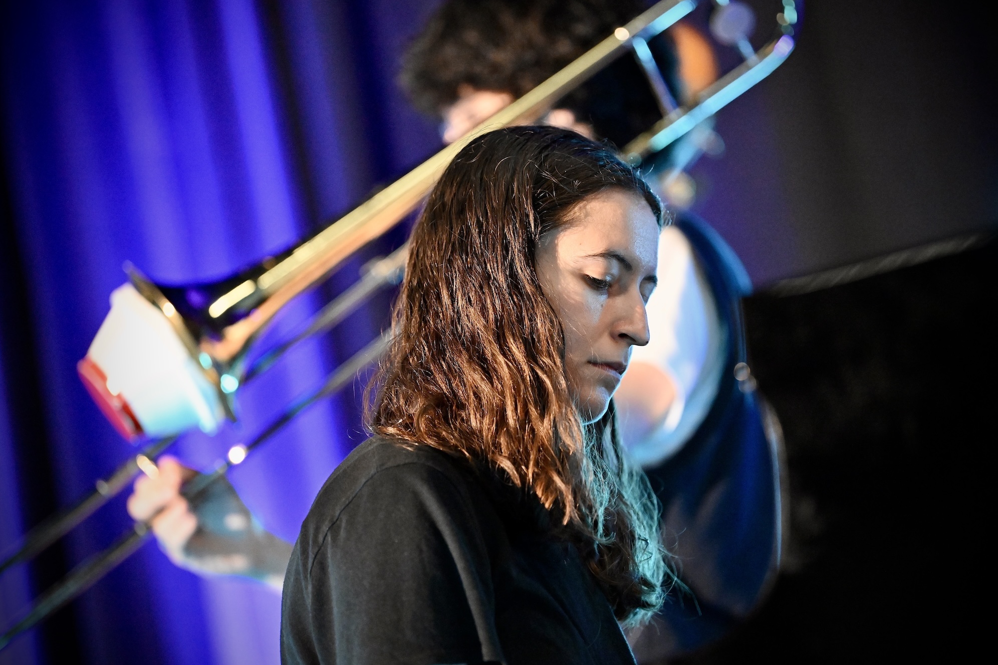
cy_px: 333
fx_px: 4879
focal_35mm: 176
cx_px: 502
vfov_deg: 7.8
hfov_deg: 11.7
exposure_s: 1/200
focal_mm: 175
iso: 9000
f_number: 2.8
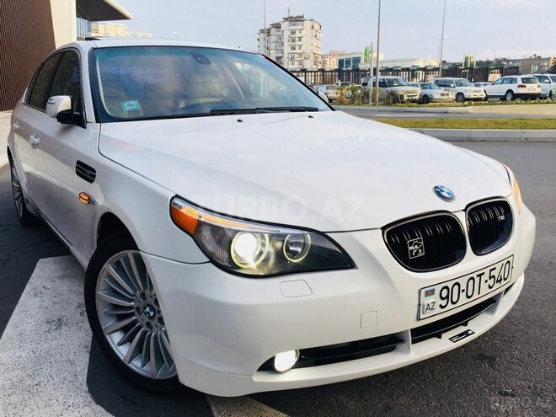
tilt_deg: -12.9
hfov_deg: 61.7
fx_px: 466
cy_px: 208
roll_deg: +0.7
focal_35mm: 29
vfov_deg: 48.2
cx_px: 278
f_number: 2.2
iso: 32
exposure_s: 1/129
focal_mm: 4.15
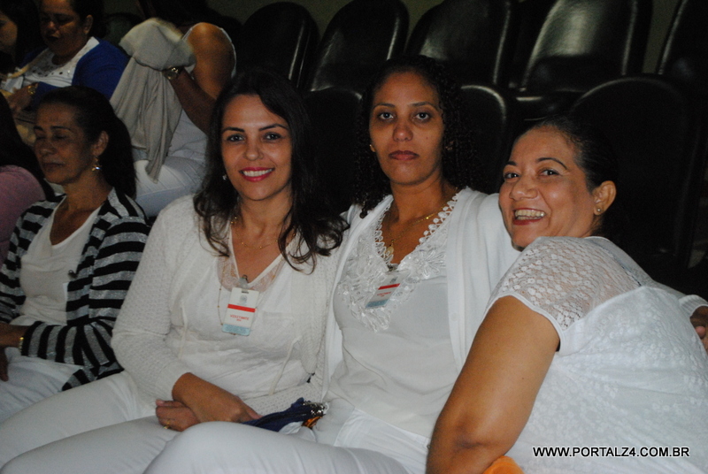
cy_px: 237
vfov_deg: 23.9
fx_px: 1123
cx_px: 354
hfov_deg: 35.0
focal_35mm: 57
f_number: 5
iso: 1600
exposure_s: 1/30
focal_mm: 38
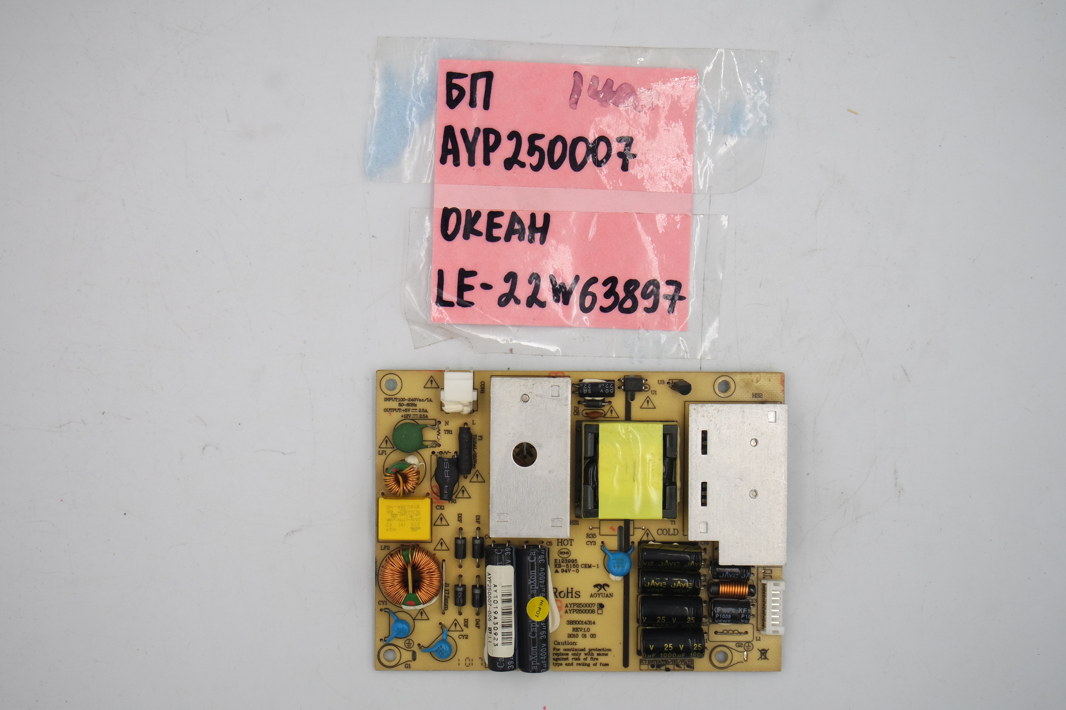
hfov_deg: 38.9
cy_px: 355
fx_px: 1510
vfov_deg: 26.5
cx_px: 533
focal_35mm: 51
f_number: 5.6
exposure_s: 1/160
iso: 160
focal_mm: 19
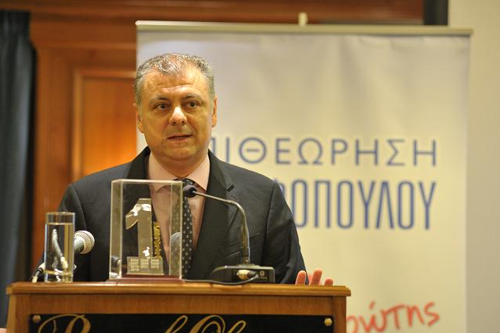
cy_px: 166
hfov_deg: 13.2
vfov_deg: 8.8
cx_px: 250
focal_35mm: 156
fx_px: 2167
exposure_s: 1/200
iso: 6400
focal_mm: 155
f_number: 3.5
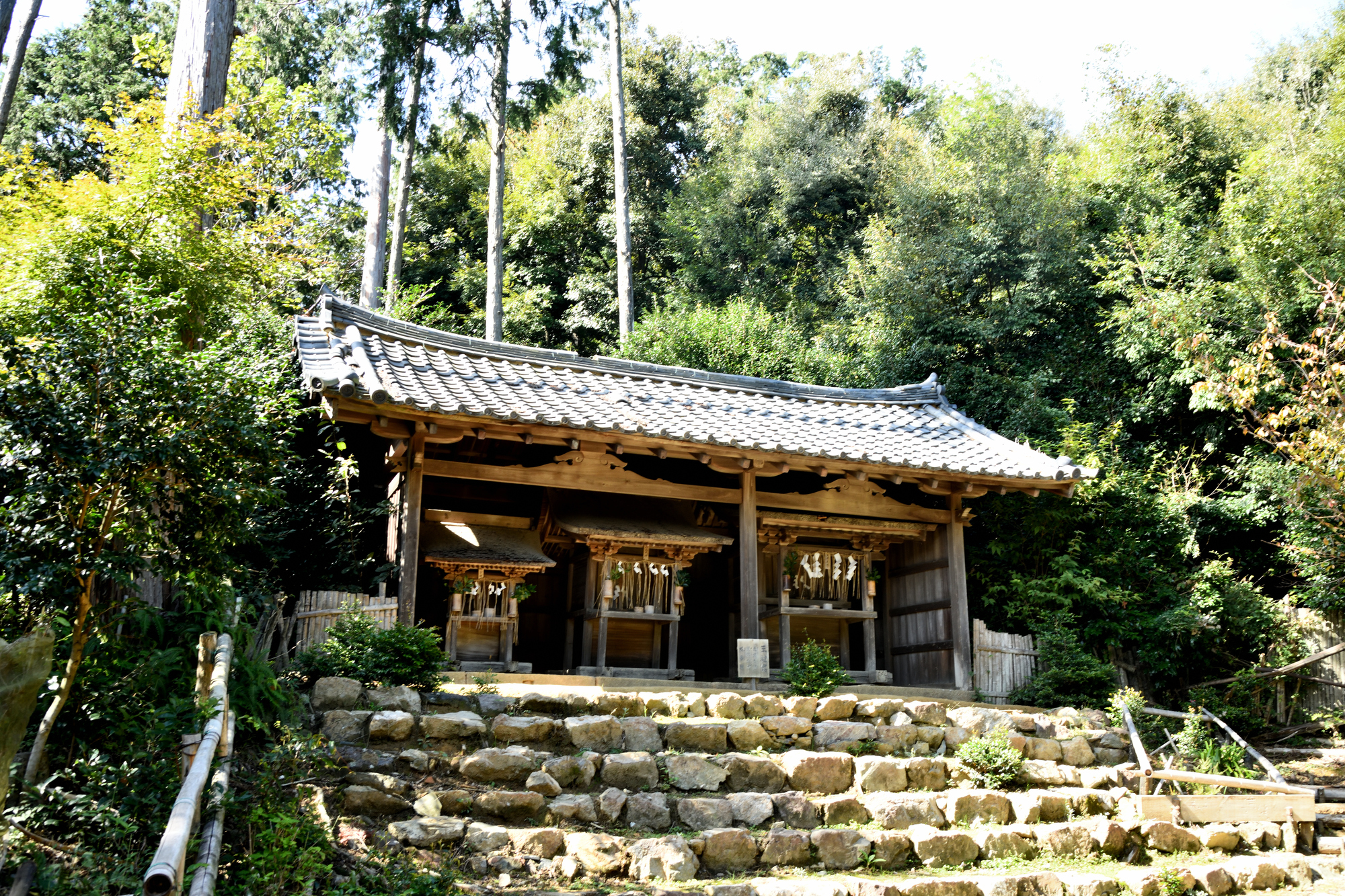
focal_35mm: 31
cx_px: 672
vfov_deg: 42.3
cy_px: 448
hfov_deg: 60.3
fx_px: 1158
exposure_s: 1/10
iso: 400
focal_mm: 31
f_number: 11
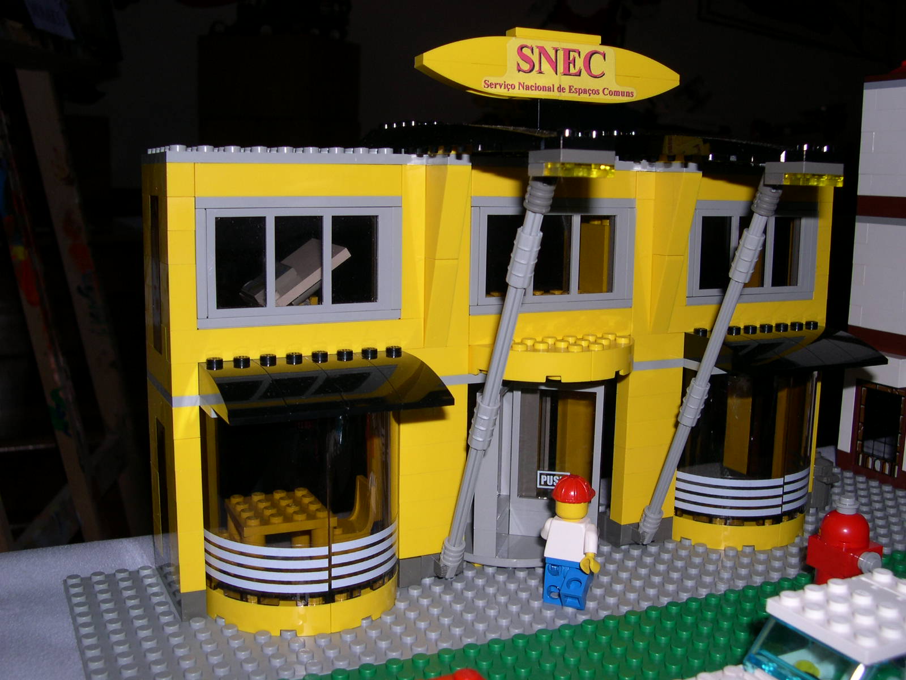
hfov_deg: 49.0
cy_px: 340
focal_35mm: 38
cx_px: 453
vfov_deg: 37.7
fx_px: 995
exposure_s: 1/60
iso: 100
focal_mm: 8
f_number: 7.6
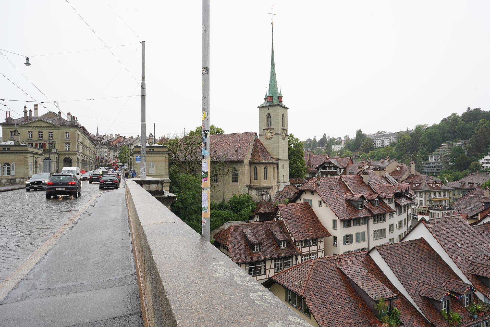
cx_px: 245
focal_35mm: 24
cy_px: 164
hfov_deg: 73.7
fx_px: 327
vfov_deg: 53.1
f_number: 13
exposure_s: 1/100
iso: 800
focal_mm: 24
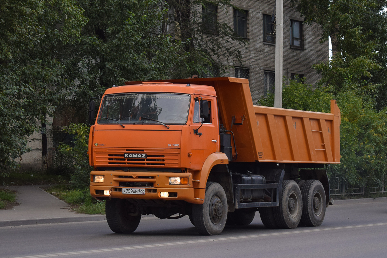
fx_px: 887
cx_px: 194
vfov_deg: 16.6
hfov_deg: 24.6
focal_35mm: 82
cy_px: 129
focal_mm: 55
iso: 400
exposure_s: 1/800
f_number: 5.6
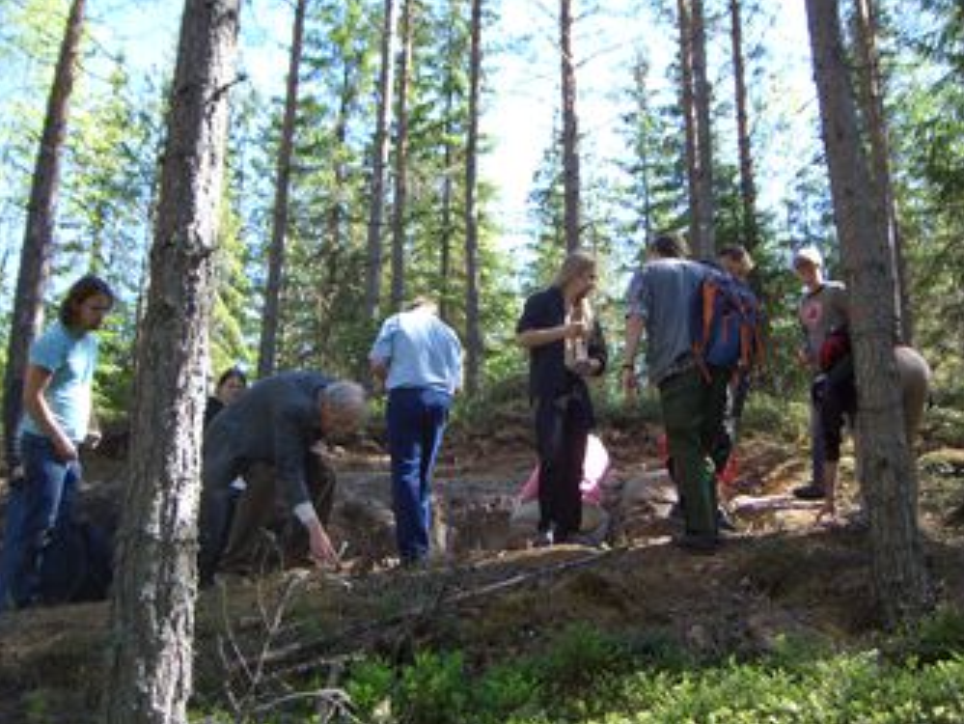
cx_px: 504
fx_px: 1142
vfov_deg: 35.2
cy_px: 352
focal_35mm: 41
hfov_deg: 45.7
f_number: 2.8
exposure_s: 1/125
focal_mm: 8
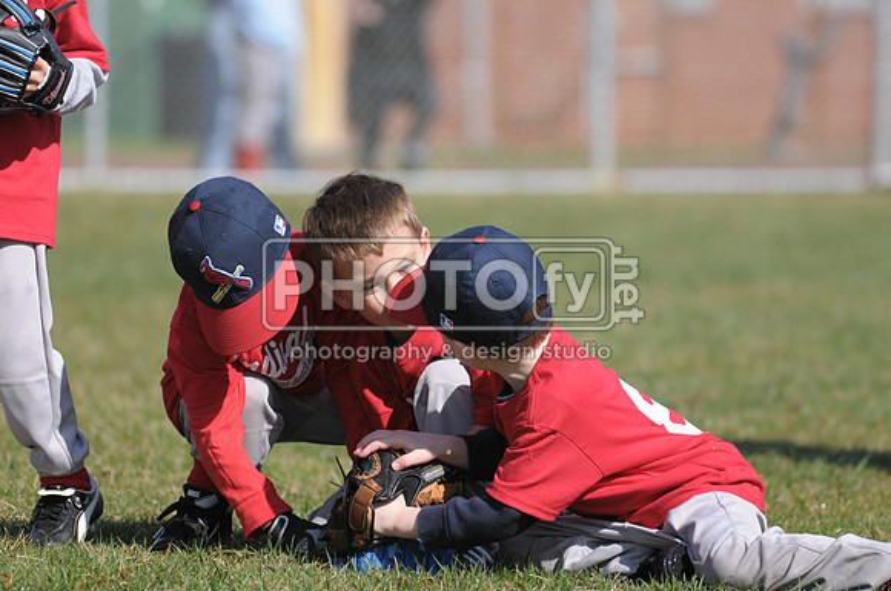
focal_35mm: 300
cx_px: 446
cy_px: 296
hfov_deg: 6.9
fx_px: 7415
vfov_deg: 4.6
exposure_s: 1/2500
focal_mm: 200
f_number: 4
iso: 400
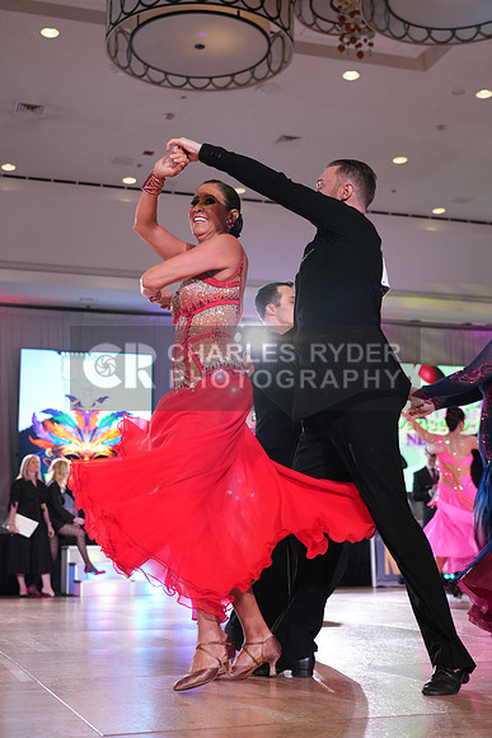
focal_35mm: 48
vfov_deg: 41.1
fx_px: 983
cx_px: 246
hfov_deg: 28.1
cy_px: 369
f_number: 4
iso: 2500
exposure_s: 1/500
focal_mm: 48
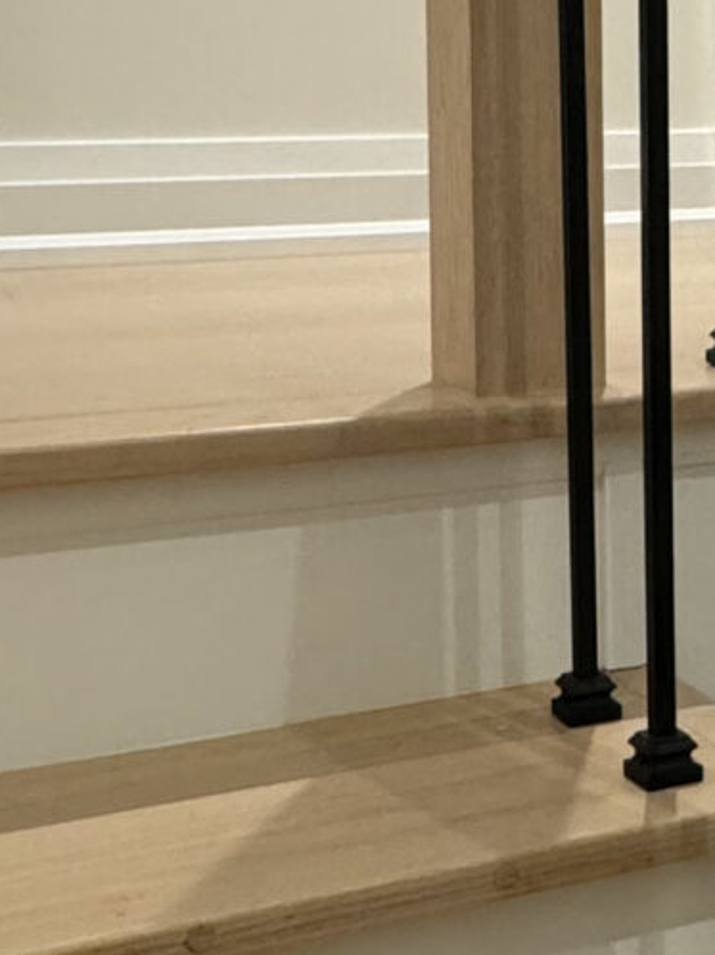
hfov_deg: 19.0
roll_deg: +0.3
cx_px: 911
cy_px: 198
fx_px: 1985
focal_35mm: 72
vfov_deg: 26.6
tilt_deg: -1.6
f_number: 2.2
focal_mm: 2.22
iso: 400
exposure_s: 1/60
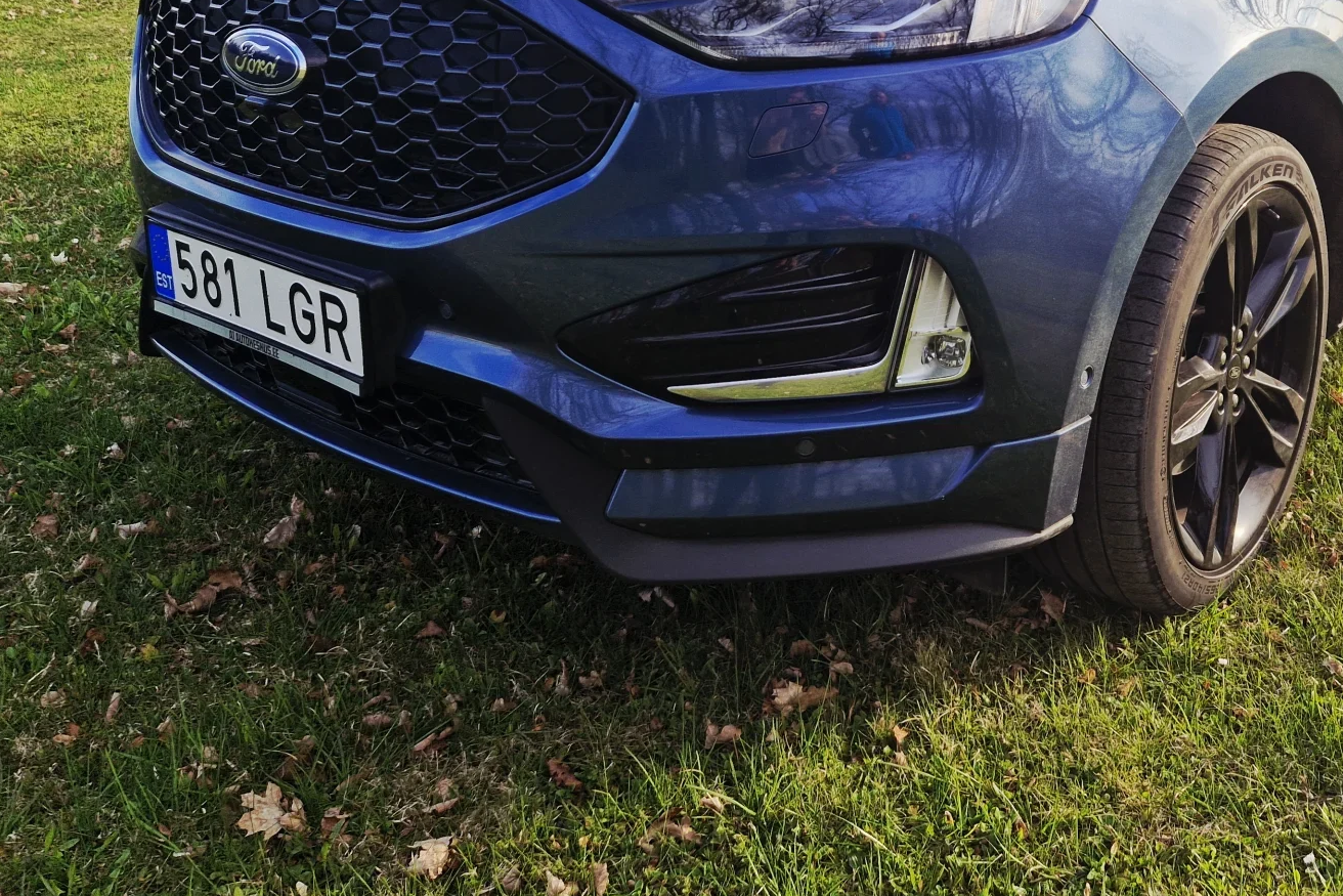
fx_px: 1306
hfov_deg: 52.7
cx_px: 954
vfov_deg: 36.5
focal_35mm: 35
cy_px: 168
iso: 50
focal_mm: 5.4
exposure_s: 1/572
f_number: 1.8
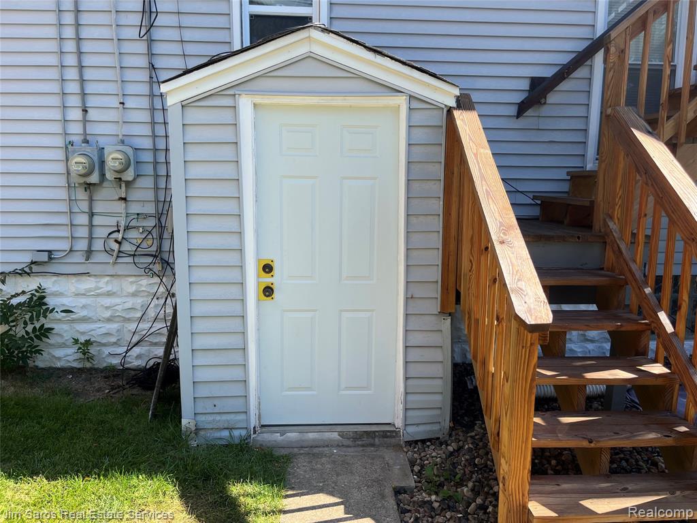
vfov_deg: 53.1
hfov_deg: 67.3
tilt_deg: -9.9
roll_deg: -1.1
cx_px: 348
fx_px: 524
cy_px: 262
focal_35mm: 26
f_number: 1.6
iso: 50
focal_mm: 5.1
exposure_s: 1/1009
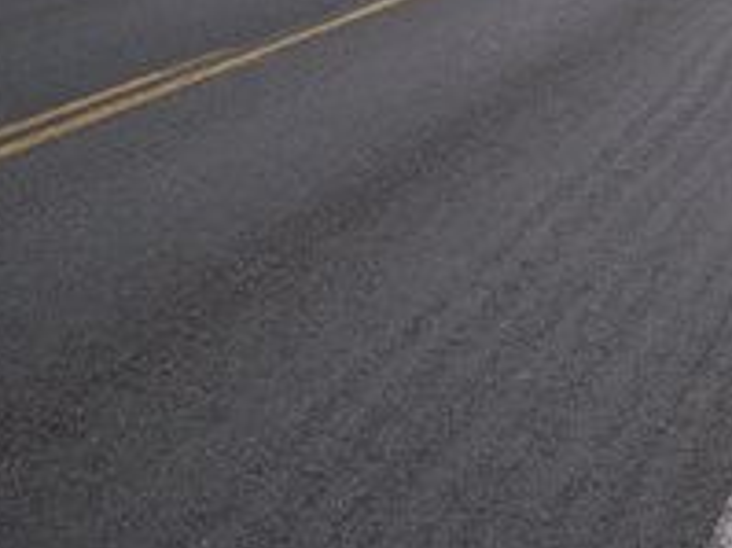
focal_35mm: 102
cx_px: 1010
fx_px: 2156
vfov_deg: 13.6
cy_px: -268
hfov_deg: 17.8
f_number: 5.4
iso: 100
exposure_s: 1/640
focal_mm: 5
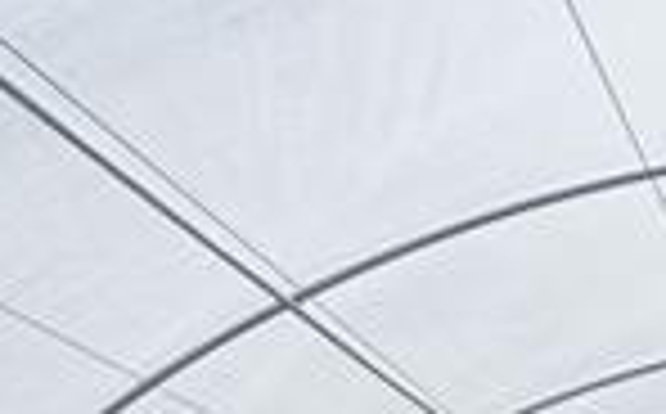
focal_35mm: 106
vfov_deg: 9.9
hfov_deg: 17.9
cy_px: 1161
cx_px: 958
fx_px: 1921
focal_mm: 10
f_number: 7.1
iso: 125
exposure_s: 1/250
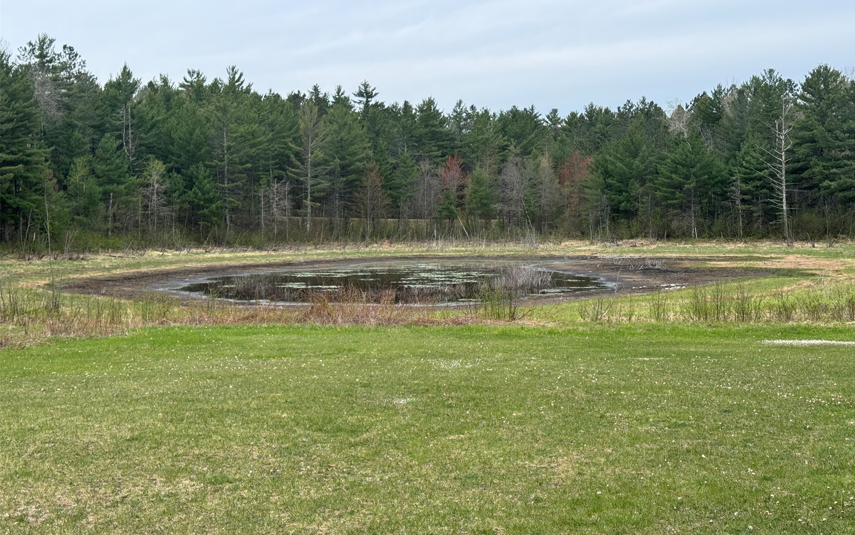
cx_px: 428
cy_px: 305
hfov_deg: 39.6
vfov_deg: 25.3
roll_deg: -0.2
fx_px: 1188
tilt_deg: -1.4
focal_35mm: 51
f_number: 1.78
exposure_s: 1/980
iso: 64
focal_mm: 6.76
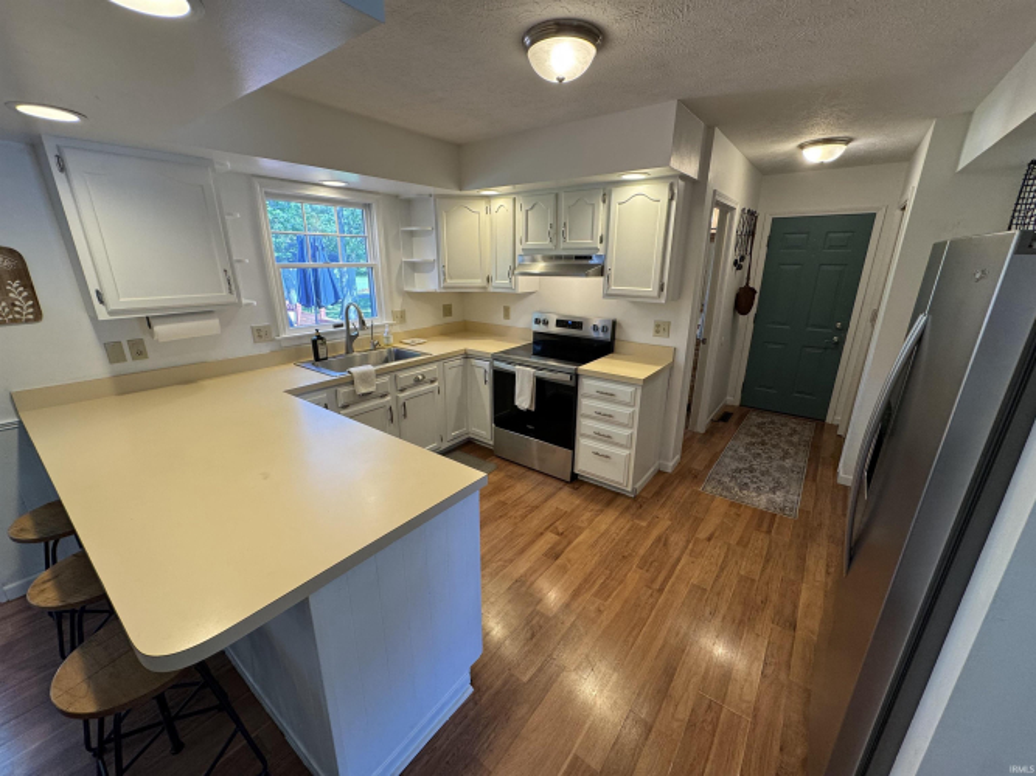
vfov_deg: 85.7
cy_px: 388
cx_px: 518
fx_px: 419
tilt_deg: -17.7
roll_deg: -1.4
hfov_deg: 102.1
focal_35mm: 14
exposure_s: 1/120
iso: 160
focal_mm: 2.22
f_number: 2.2
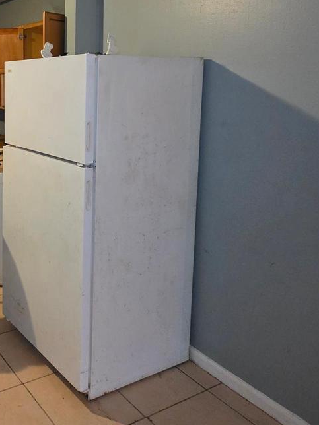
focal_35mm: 31
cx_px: -31
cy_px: 124
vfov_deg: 56.4
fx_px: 381
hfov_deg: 37.9
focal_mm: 2.2
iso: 640
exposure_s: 1/60
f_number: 1.9
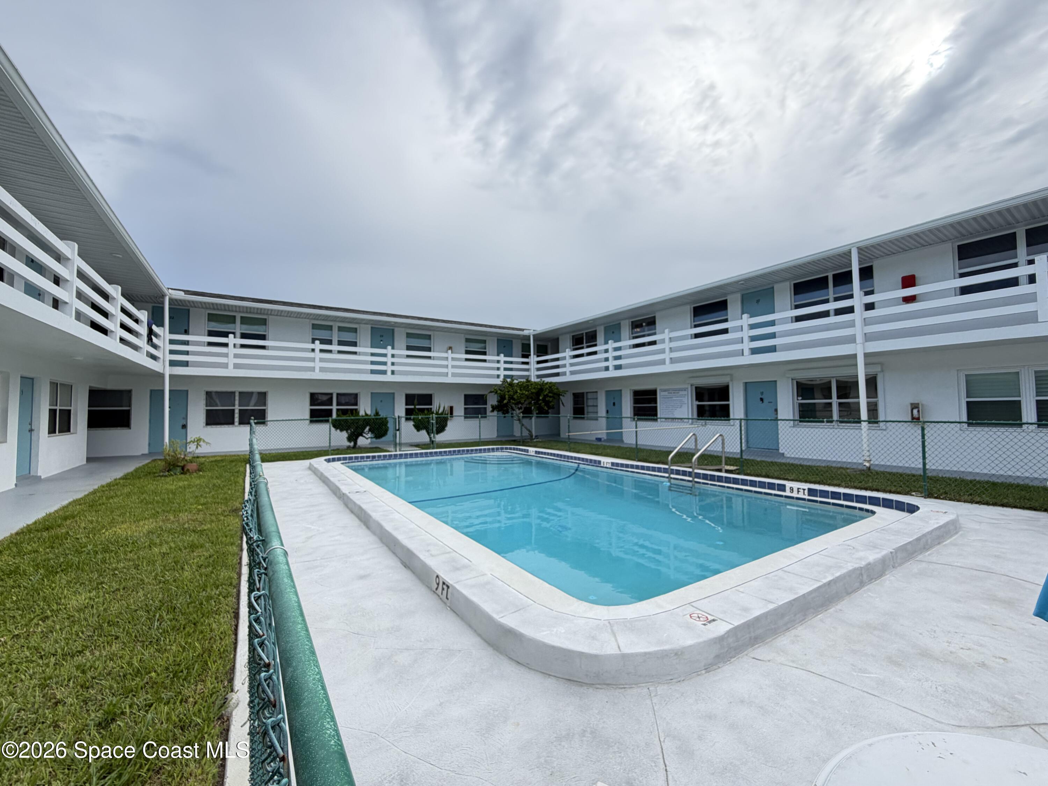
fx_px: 424
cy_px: 393
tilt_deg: +1.8
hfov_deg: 102.1
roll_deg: +0.7
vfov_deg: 85.7
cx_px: 524
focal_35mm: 14
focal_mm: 2.22
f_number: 2.2
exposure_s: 1/331
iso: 50
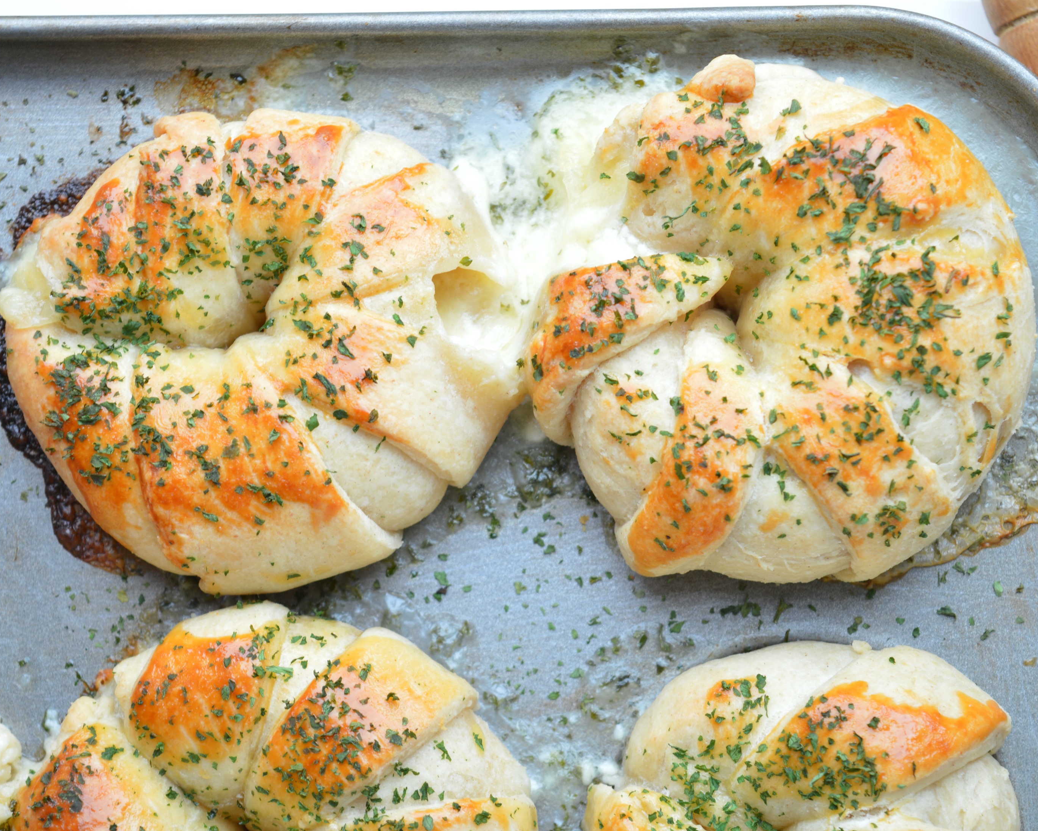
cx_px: 502
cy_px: 414
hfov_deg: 20.5
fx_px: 2875
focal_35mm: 94
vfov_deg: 16.4
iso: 100
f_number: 5.6
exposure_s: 1/15
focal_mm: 55
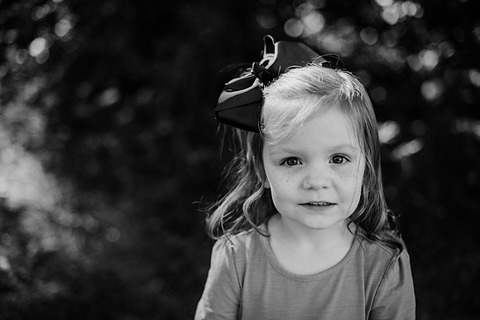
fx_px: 667
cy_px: 160
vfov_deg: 27.0
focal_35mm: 50
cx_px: 240
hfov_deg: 39.6
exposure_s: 1/1000
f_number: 2
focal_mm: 50
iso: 200
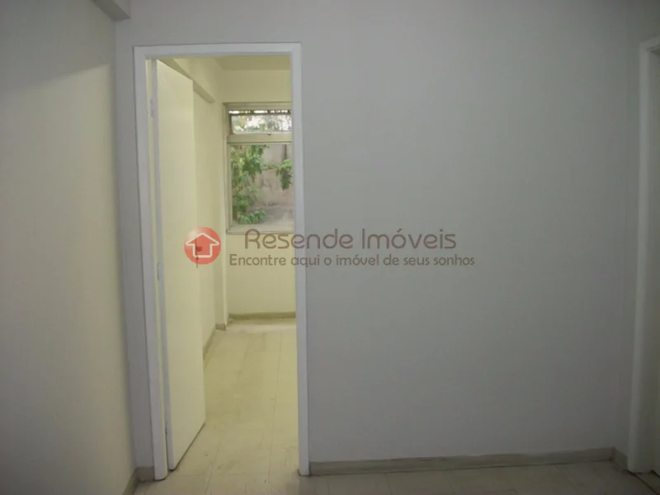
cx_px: 330
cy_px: 248
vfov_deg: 44.2
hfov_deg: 56.8
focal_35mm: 32
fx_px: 610
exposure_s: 1/60
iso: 160
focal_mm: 5.7
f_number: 2.9
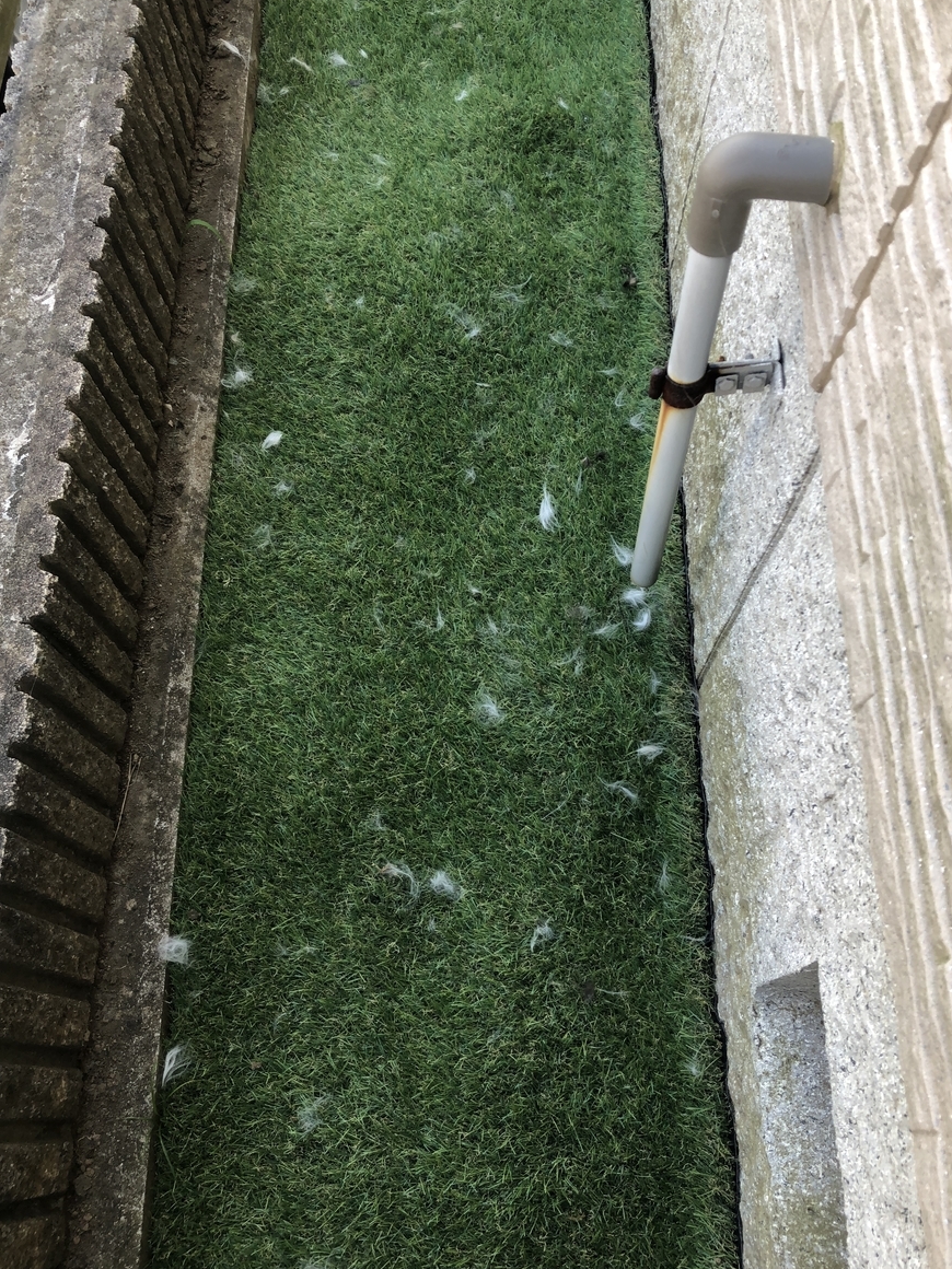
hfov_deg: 46.8
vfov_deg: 60.0
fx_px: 1100
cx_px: 490
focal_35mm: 30
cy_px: 625
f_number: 1.8
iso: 40
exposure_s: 1/120
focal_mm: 3.99
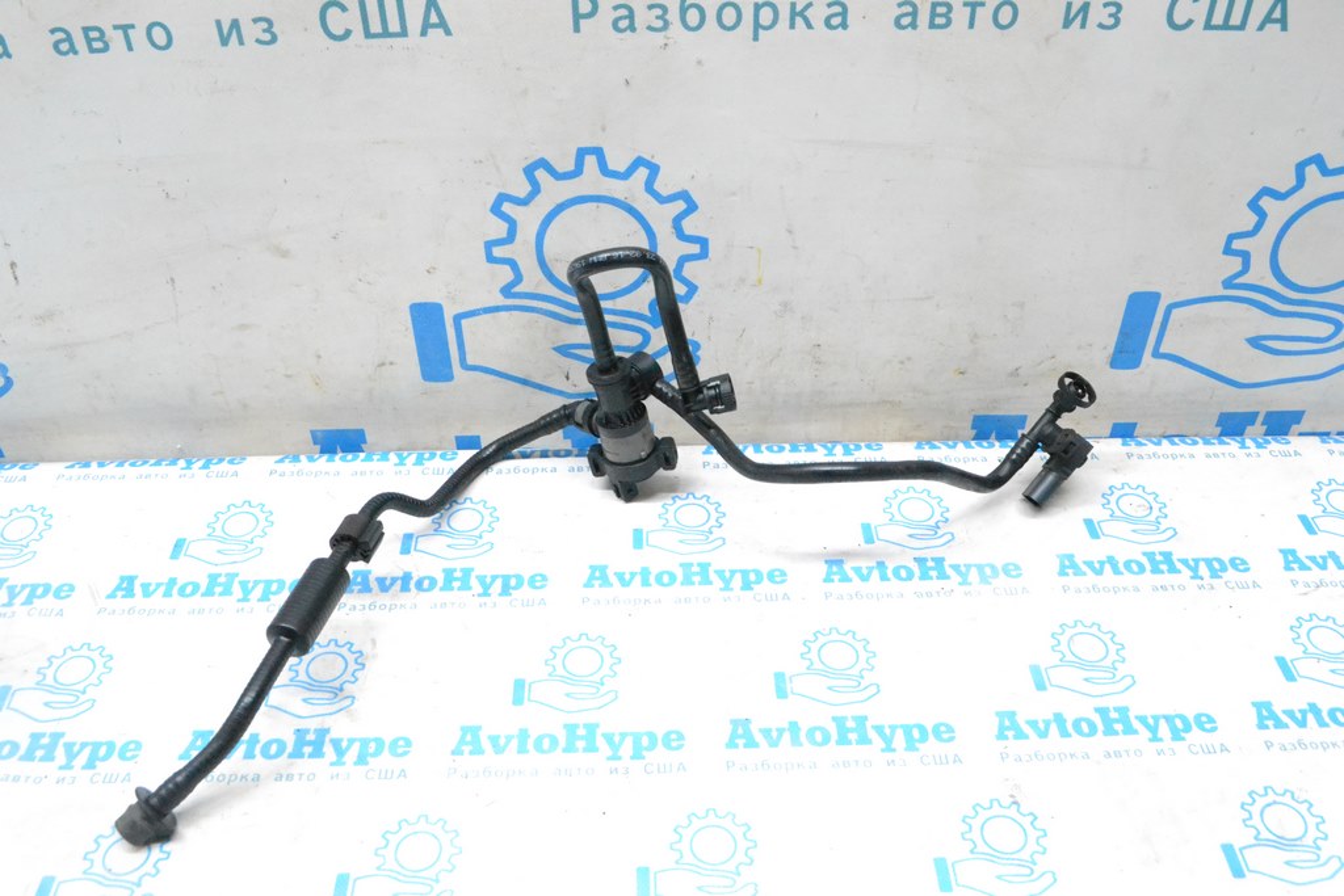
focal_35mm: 33
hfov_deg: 57.2
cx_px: 672
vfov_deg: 40.0
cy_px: 448
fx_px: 1232
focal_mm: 22
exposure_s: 1/160
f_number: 9
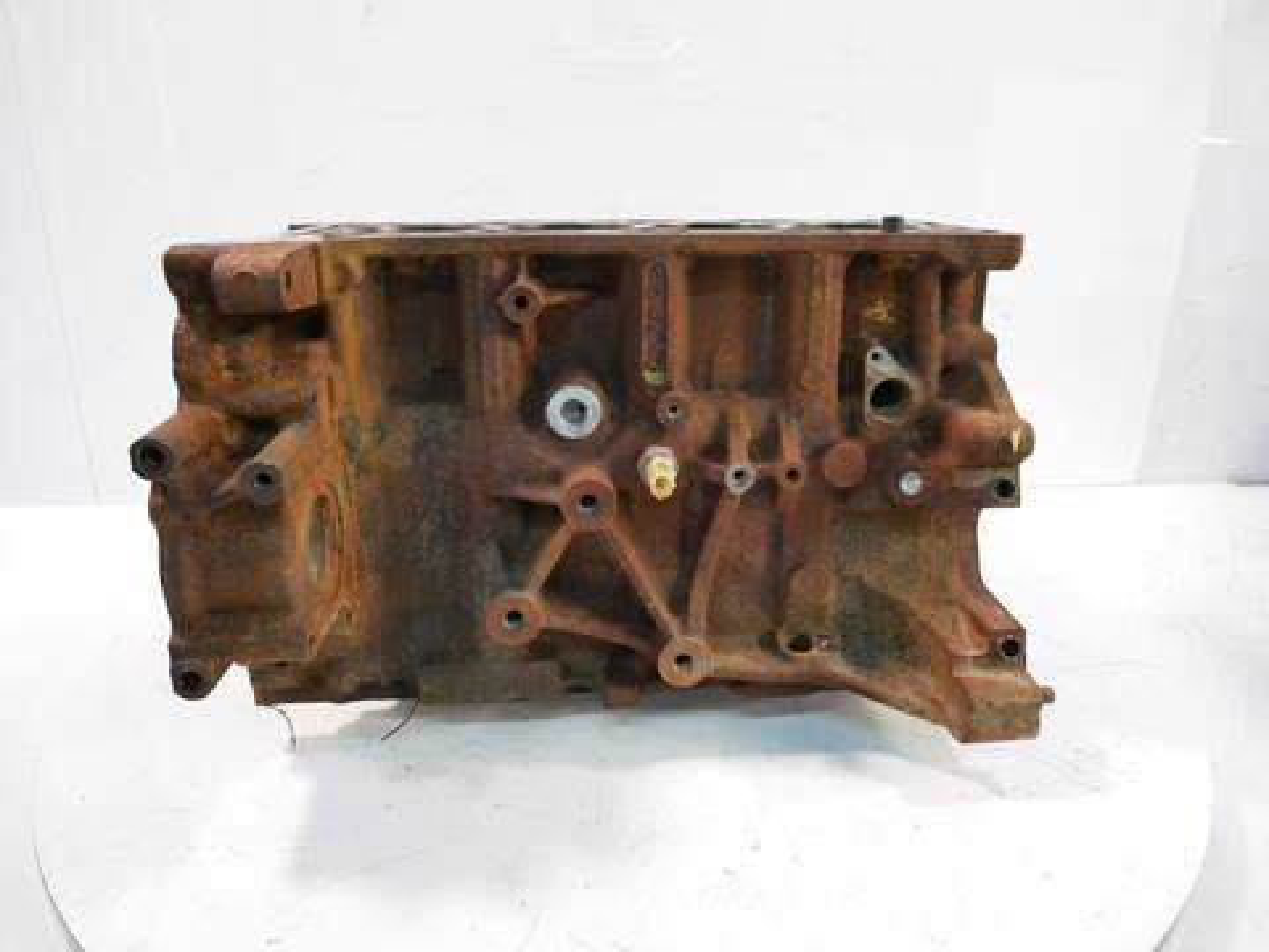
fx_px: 880
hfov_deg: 71.6
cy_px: 476
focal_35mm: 24
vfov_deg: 56.8
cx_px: 634
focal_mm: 12
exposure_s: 1/60
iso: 1000
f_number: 3.5
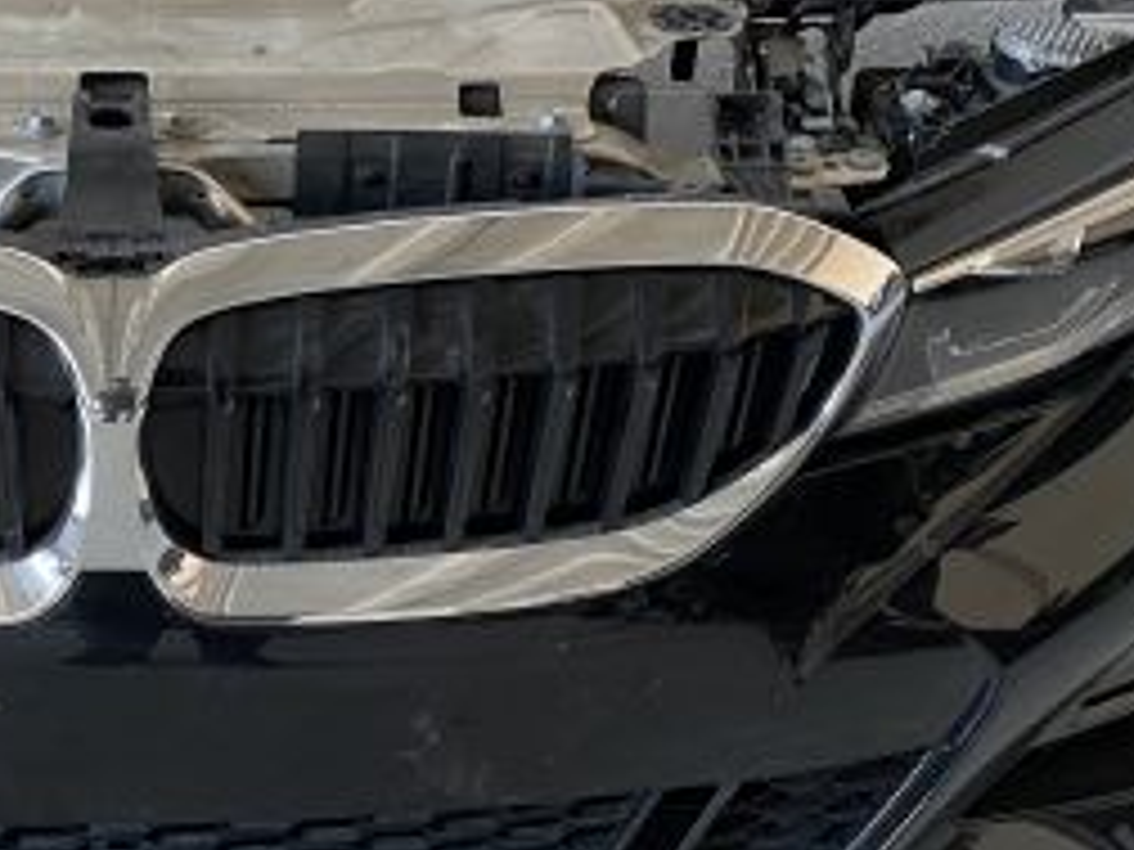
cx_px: 158
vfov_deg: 22.2
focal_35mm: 66
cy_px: 499
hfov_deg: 28.5
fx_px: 2162
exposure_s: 1/60
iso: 160
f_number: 1.8
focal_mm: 4.25
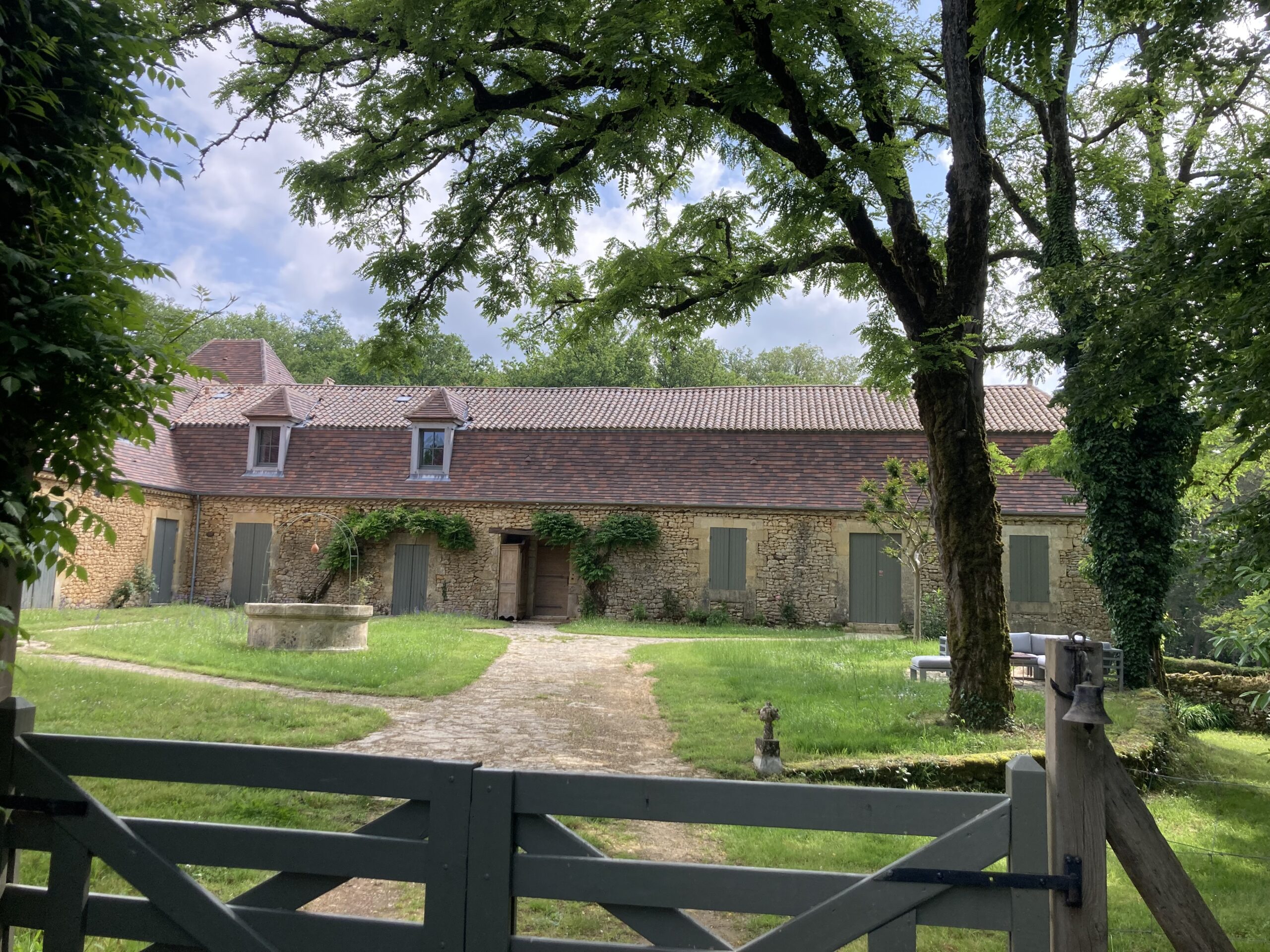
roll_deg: -1.8
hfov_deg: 63.4
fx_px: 1027
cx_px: 635
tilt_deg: +8.8
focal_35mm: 28
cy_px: 476
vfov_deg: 49.7
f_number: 1.8
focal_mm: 3.99
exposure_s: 1/706
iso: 20
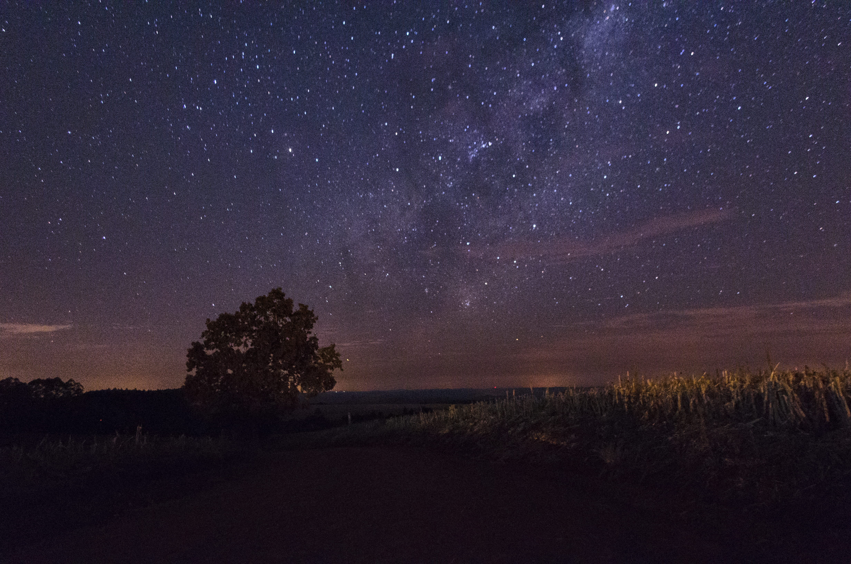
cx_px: 426
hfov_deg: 67.5
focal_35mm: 27
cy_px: 282
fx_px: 637
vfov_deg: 47.7
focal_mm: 18
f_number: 3.5
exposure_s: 20
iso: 6400
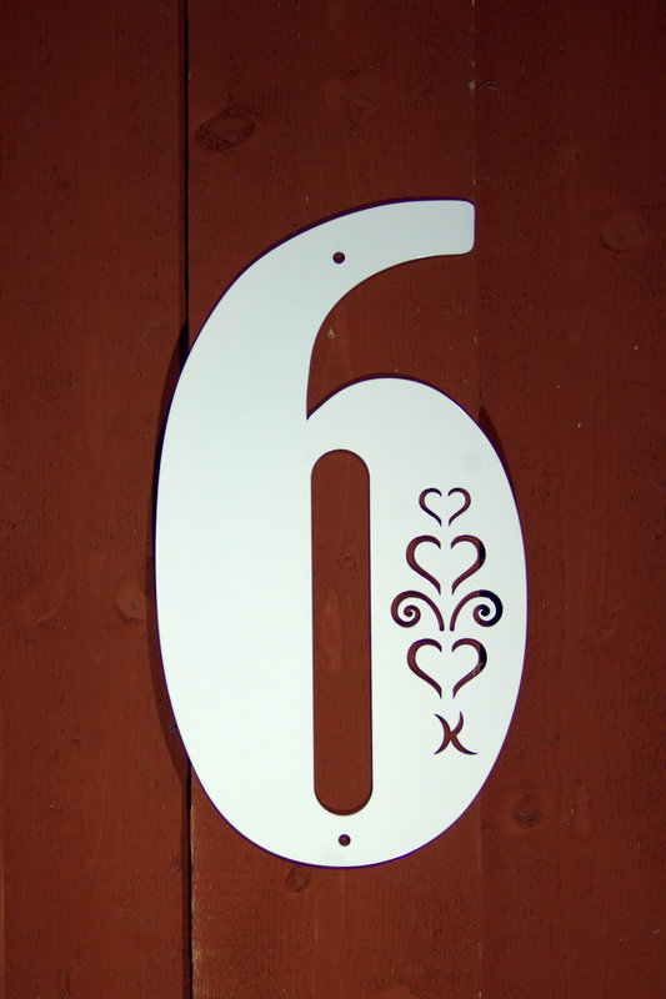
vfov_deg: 27.0
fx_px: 2082
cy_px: 500
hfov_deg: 18.2
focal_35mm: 75
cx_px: 333
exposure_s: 1/160
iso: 800
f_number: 5.6
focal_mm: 50
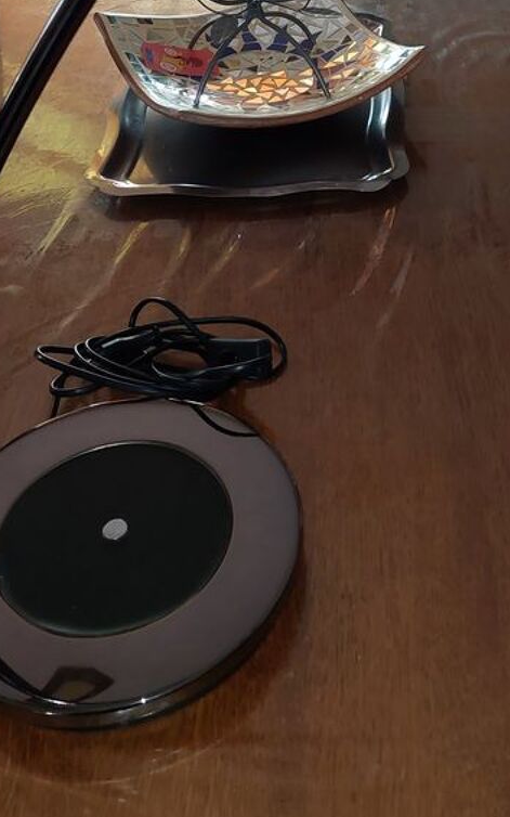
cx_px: 325
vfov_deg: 41.4
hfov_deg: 28.5
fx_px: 1001
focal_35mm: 45
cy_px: 108
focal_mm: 5.23
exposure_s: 1/60
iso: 400
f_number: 1.8
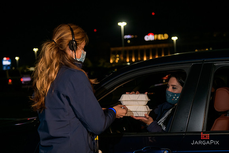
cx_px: 114
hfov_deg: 36.2
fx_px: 350
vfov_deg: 24.6
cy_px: 76
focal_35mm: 55
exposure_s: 1/125
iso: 1600
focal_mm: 55
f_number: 3.2
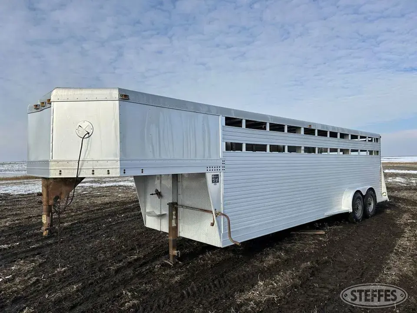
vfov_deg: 56.8
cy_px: 156
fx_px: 289
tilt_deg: +1.0
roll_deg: +1.1
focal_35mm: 24
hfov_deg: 71.6
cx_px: 208
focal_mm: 6.86
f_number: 1.78
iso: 80
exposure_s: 1/6623
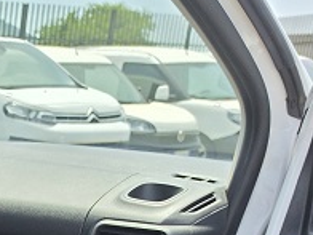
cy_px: 454
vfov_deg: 13.6
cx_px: -316
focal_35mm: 94
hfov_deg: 16.1
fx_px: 850
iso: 64
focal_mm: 6.5
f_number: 1.4
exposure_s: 1/2027
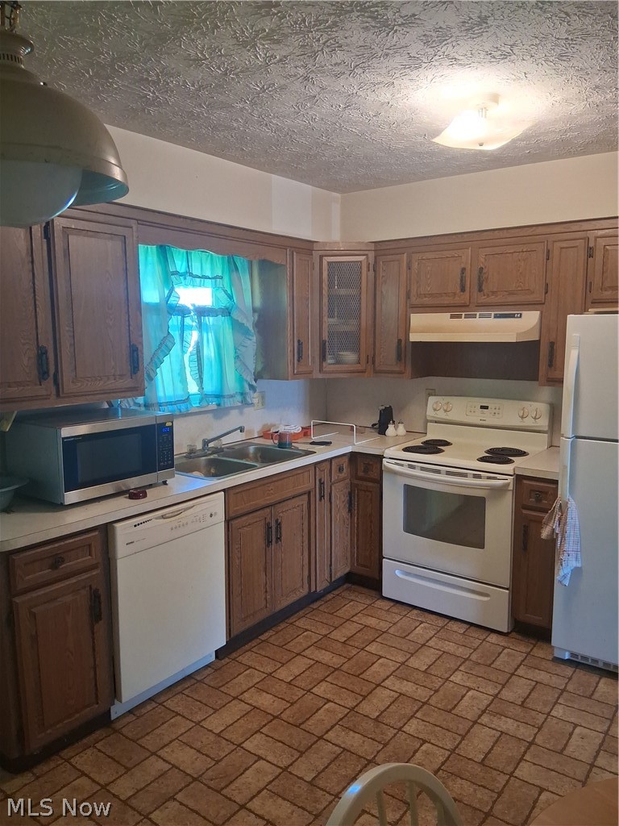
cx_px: 310
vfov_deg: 67.3
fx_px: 620
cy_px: 413
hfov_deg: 53.1
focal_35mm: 26
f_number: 1.8
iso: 400
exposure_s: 1/100
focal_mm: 3.98
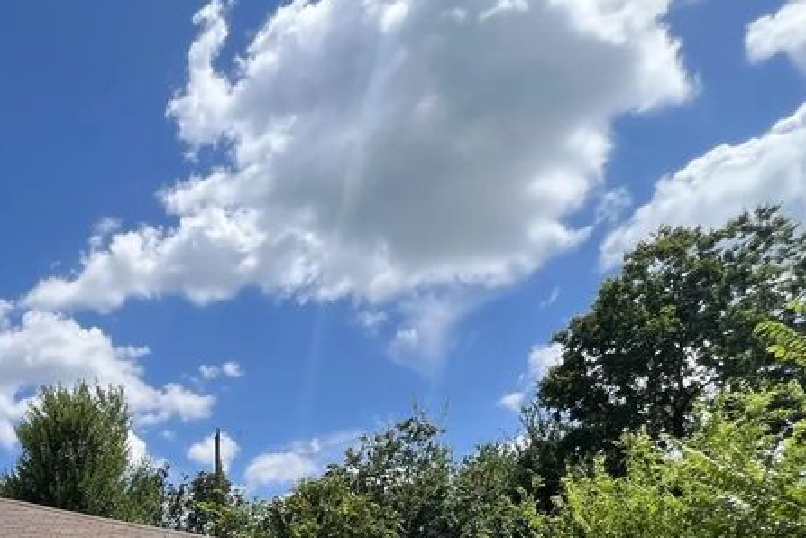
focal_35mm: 31
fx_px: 694
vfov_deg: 33.7
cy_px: 657
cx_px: -9
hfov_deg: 48.8
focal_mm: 1.57
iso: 32
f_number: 1.8
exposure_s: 1/1623
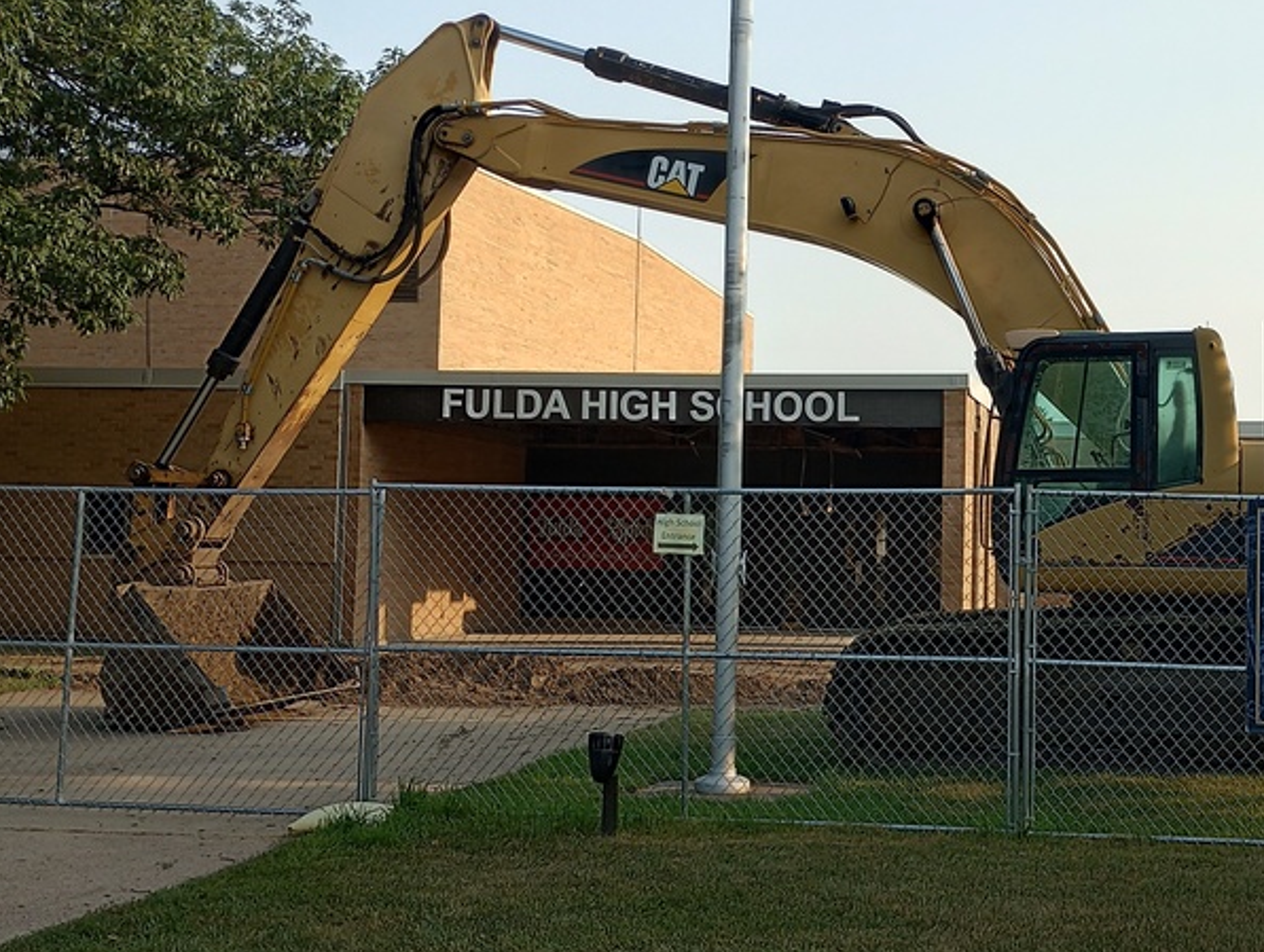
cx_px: 976
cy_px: 452
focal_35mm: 48
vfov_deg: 30.4
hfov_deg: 38.4
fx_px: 1756
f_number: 1.8
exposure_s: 1/241
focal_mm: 4.27
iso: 109
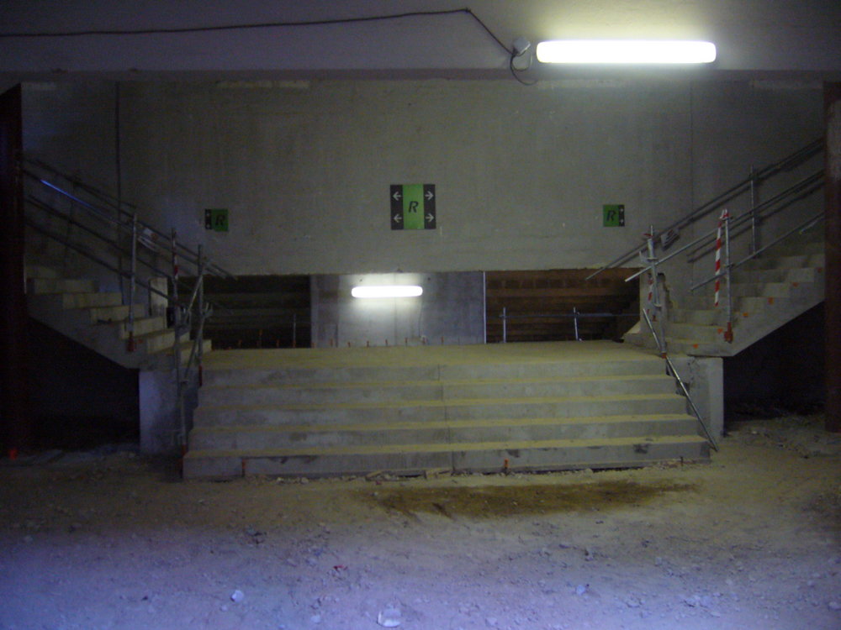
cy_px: 315
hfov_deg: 52.6
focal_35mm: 35
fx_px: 850
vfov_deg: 40.7
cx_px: 420
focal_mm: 5.8
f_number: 2.8
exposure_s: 1/8
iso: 200
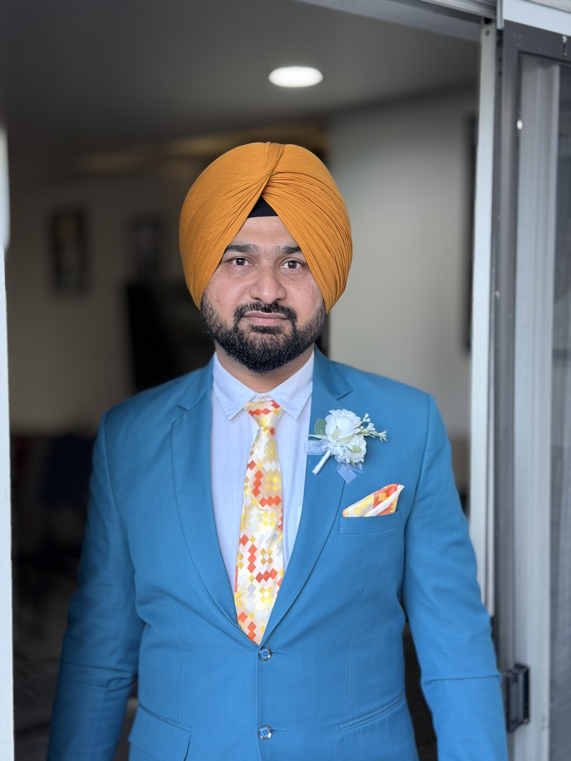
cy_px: 380
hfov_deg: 30.3
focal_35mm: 48
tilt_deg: -4.9
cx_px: 286
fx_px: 1056
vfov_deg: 39.7
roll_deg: +0.0
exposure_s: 1/120
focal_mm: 6.76
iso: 100
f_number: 1.78
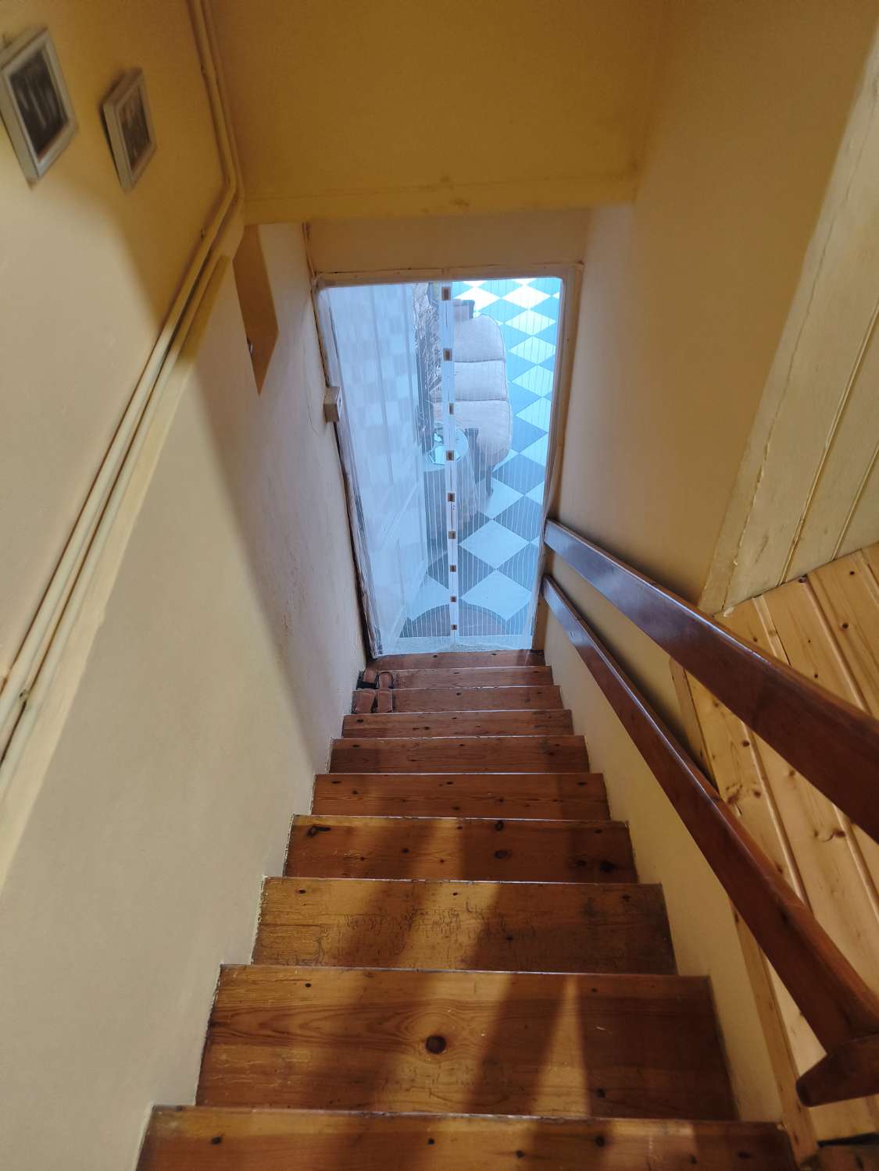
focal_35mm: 23
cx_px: 440
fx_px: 779
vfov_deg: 73.9
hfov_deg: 58.9
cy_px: 586
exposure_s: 1/50
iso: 1000
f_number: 1.7
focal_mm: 6.06
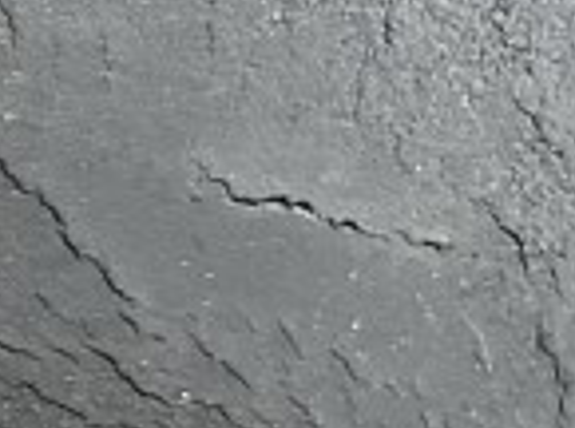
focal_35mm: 170
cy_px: 139
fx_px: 2817
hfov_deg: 8.9
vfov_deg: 8.7
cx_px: -1305
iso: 400
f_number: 1.78
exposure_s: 1/60
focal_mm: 6.86
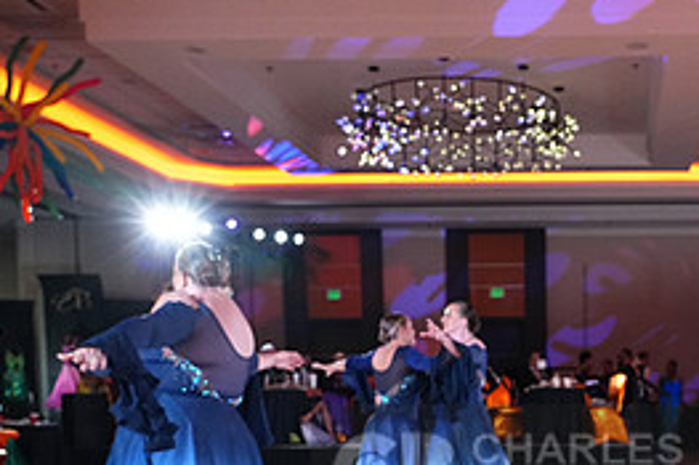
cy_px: 474
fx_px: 1028
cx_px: 601
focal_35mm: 53
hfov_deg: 35.8
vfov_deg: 24.2
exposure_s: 1/400
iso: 5000
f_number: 4.5
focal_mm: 24
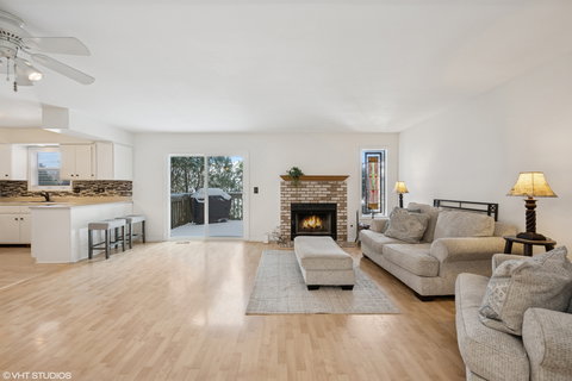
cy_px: 190
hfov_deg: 104.3
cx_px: 286
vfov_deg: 81.2
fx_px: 222
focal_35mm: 14
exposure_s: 1/10
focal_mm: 14
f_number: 9
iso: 200
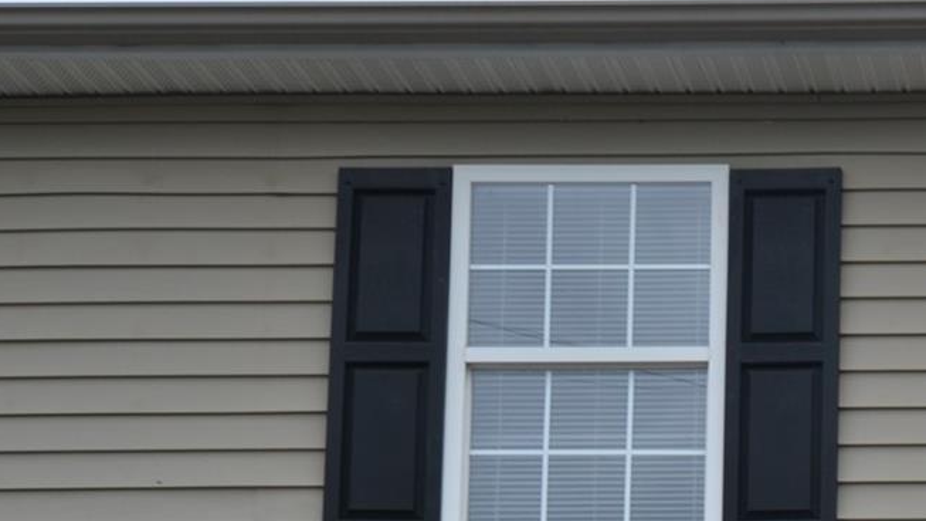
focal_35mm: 94
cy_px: 923
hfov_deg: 21.0
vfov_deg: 11.9
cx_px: 1150
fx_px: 2299
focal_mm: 19
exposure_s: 1/250
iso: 100
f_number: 7.1
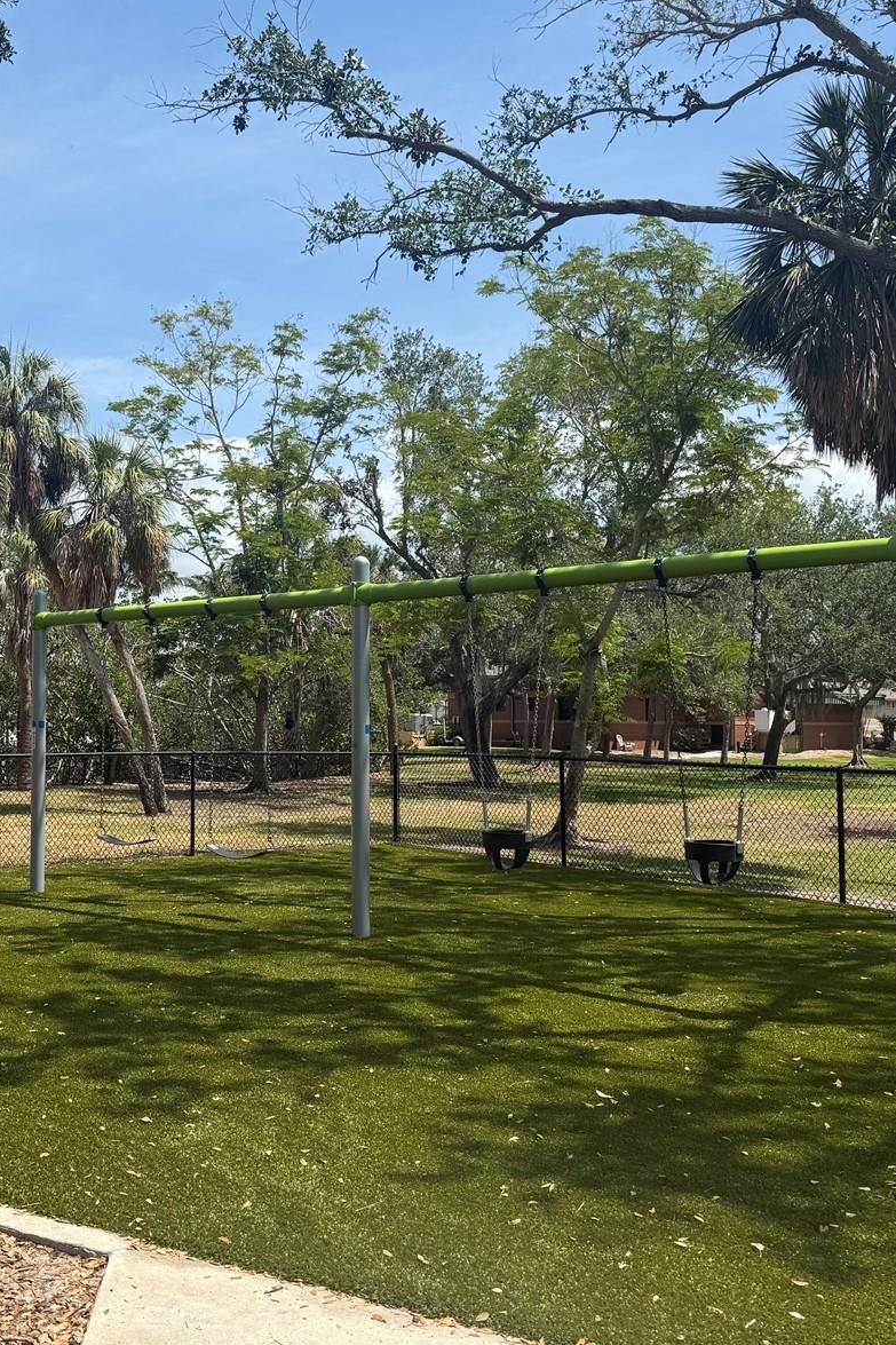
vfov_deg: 55.8
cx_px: 217
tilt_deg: +3.3
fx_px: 1270
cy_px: 659
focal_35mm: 34
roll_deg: -1.2
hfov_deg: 37.8
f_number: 1.78
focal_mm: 6.76
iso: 80
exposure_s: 1/3953
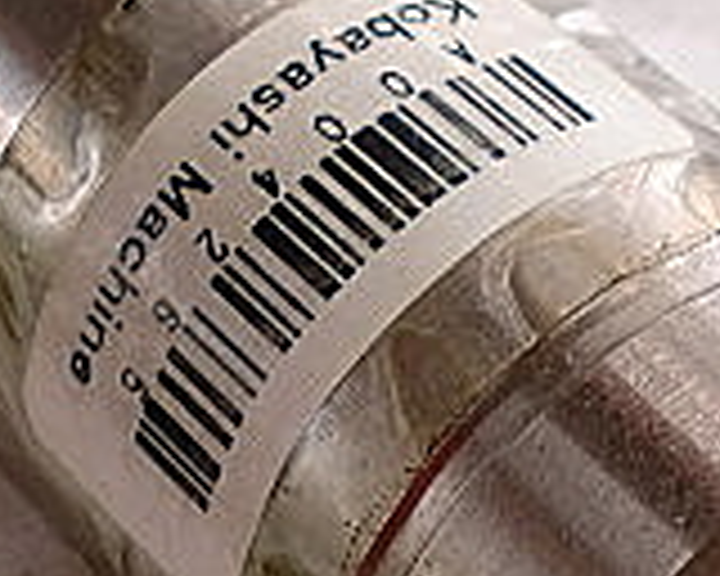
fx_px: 2919
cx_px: 513
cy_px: 590
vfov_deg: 11.2
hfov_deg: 14.0
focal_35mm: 137
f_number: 3.1
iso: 64
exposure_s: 1/60
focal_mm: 6.3
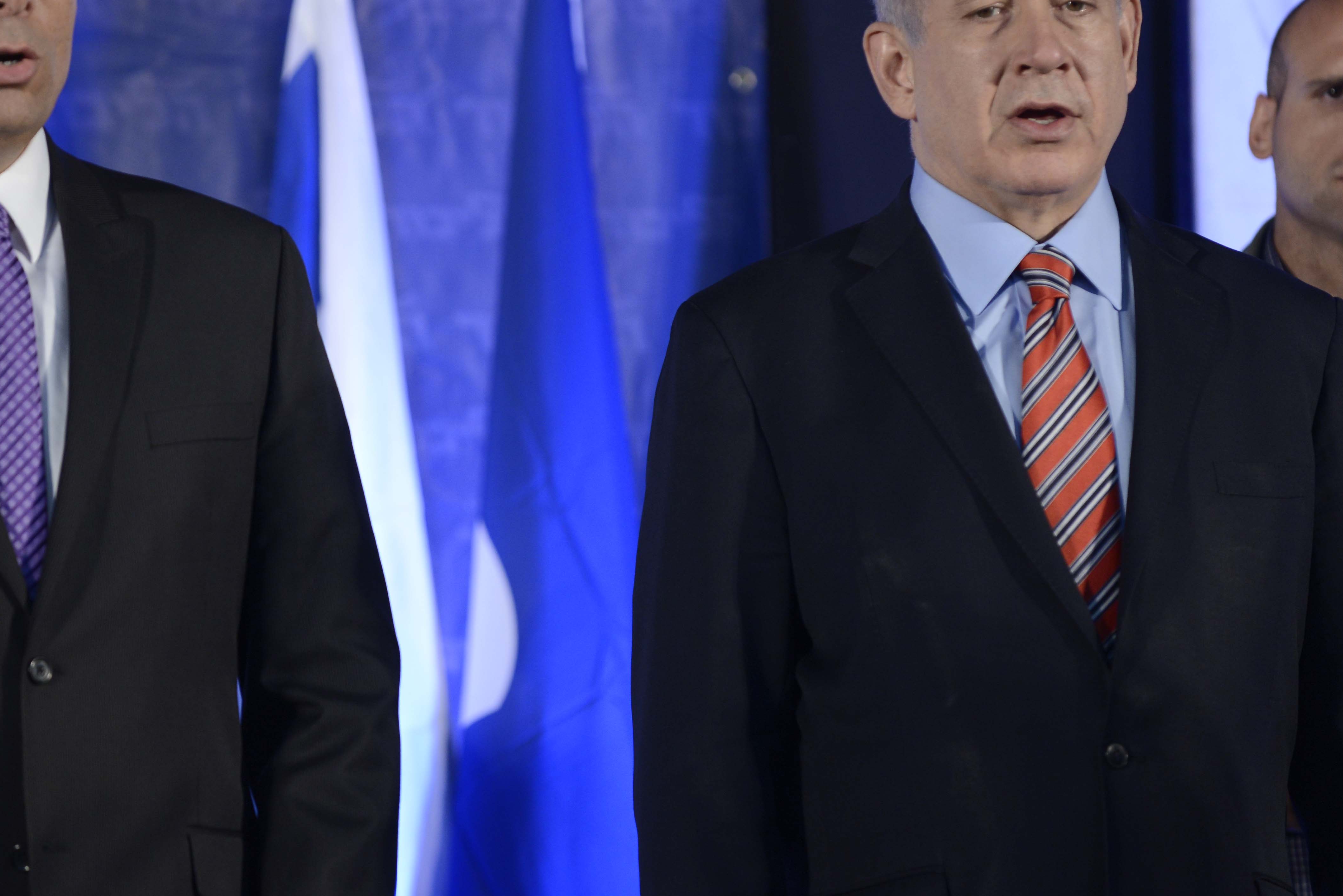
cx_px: 540
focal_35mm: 284
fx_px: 10598
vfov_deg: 4.8
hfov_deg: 7.2
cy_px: 312
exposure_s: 1/320
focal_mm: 200
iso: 1250
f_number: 3.2
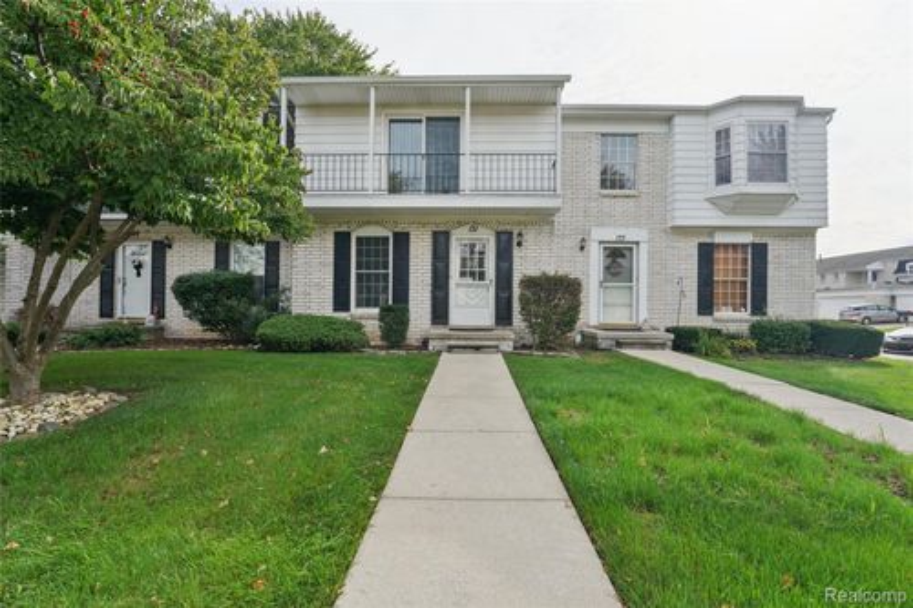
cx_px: 456
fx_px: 395
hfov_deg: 98.2
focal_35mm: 16
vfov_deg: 75.1
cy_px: 304
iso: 100
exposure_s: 1/100
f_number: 8
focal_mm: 15.6
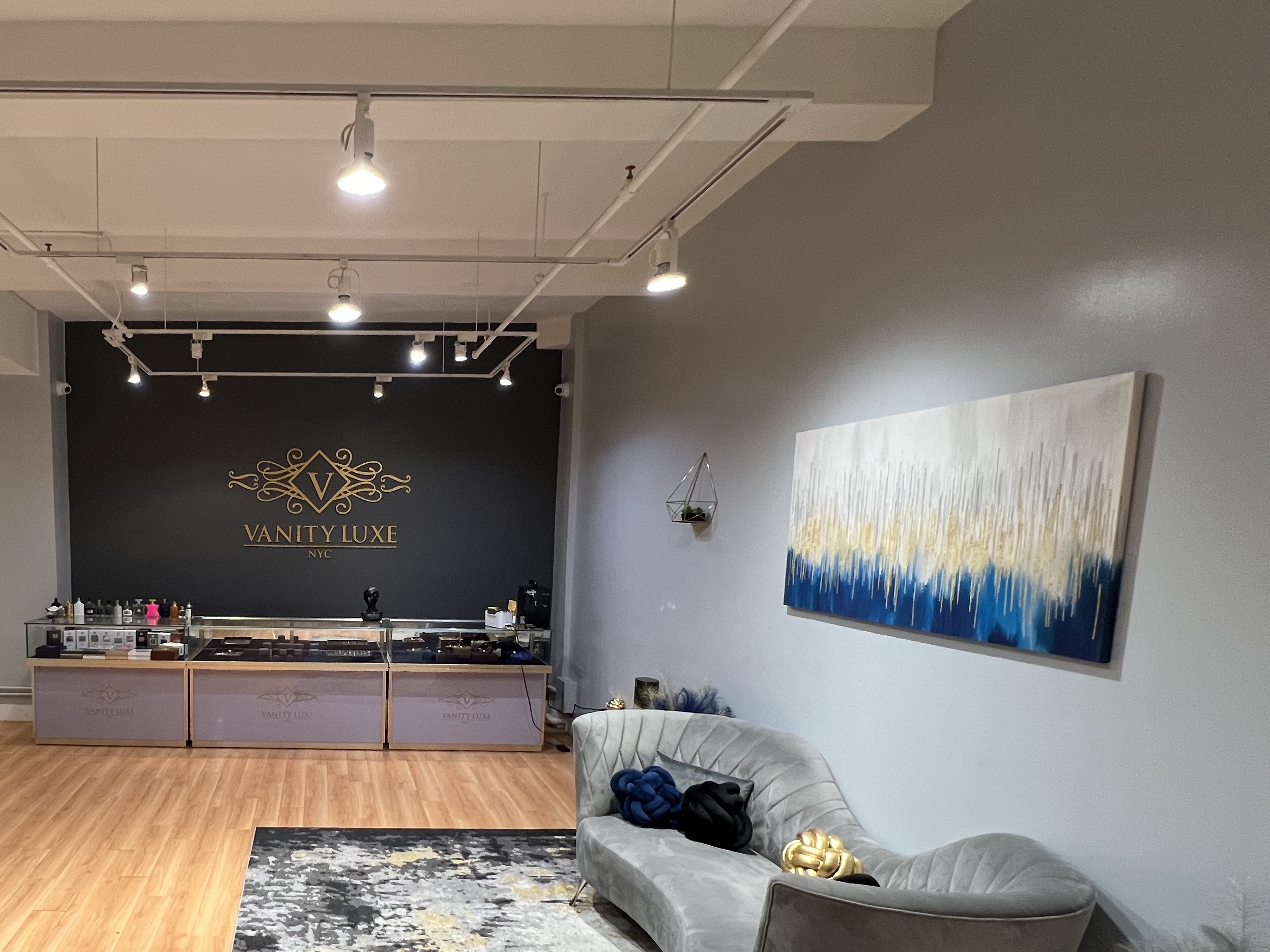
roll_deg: +0.0
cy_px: 633
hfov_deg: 73.8
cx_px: 329
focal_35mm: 21
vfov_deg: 61.9
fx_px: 770
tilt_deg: -6.7
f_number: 1.8
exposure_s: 1/60
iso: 250
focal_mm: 1.57
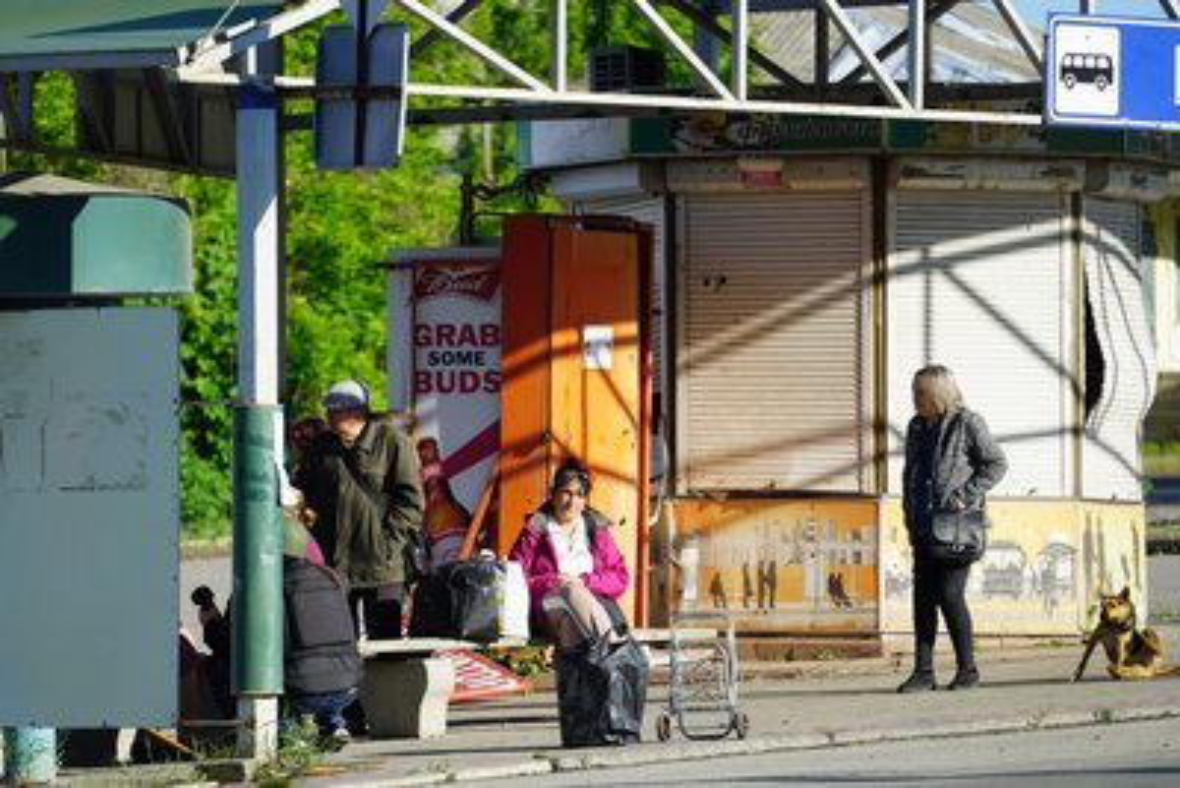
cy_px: 394
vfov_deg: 4.6
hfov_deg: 6.9
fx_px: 9836
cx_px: 590
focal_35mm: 300
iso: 100
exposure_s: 1/320
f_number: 5.6
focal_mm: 300
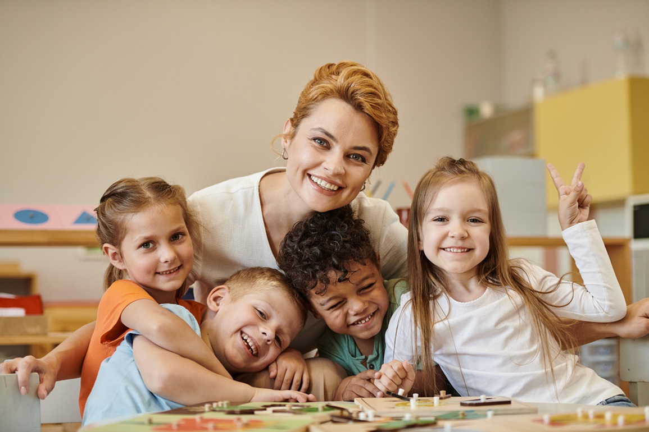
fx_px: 1352
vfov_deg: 18.2
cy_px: 216
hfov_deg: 27.0
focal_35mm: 75
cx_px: 324
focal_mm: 75
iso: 640
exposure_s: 1/200
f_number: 2.8
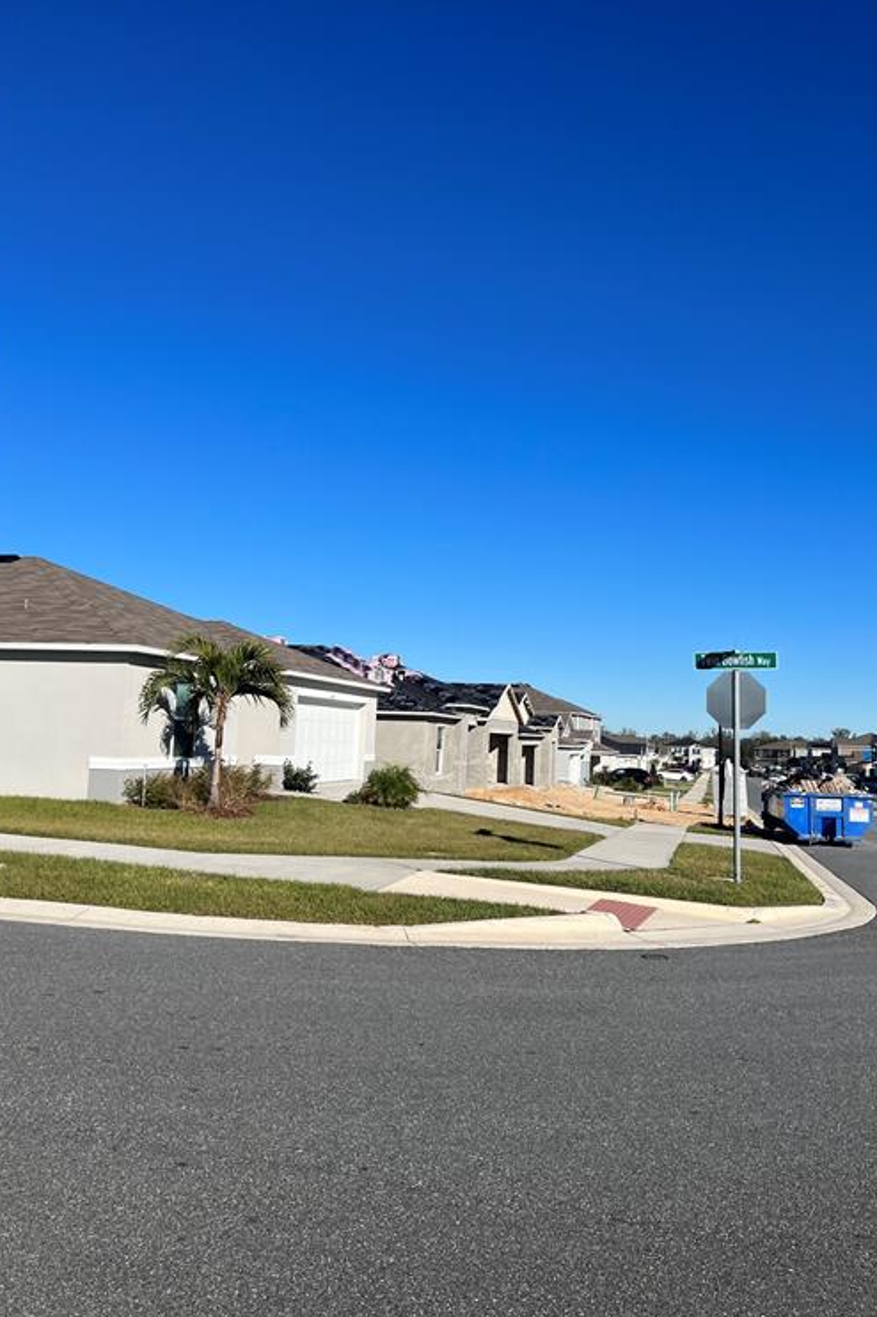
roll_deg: -3.5
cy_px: 641
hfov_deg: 46.3
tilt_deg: +5.5
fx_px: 1024
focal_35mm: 28
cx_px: 494
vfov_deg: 65.5
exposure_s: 1/6579
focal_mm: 5.7
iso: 50
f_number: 1.5
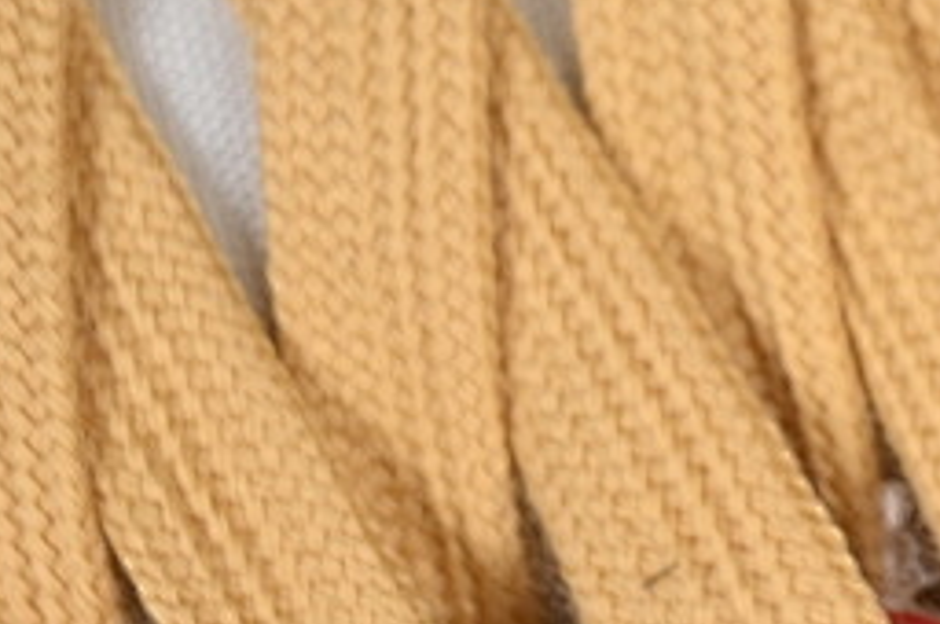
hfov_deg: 6.4
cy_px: -228
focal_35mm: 317
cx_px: 1641
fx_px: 8267
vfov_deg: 4.3
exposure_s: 1/80
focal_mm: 50
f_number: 7.1
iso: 160
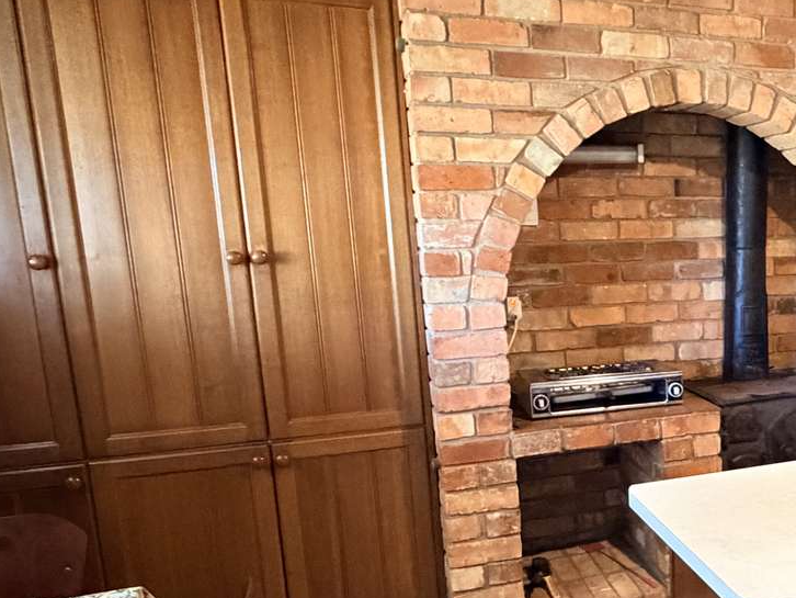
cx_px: 778
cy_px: 376
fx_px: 851
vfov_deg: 38.4
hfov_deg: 43.6
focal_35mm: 37
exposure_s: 1/50
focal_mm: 2.22
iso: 1250
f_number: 2.2
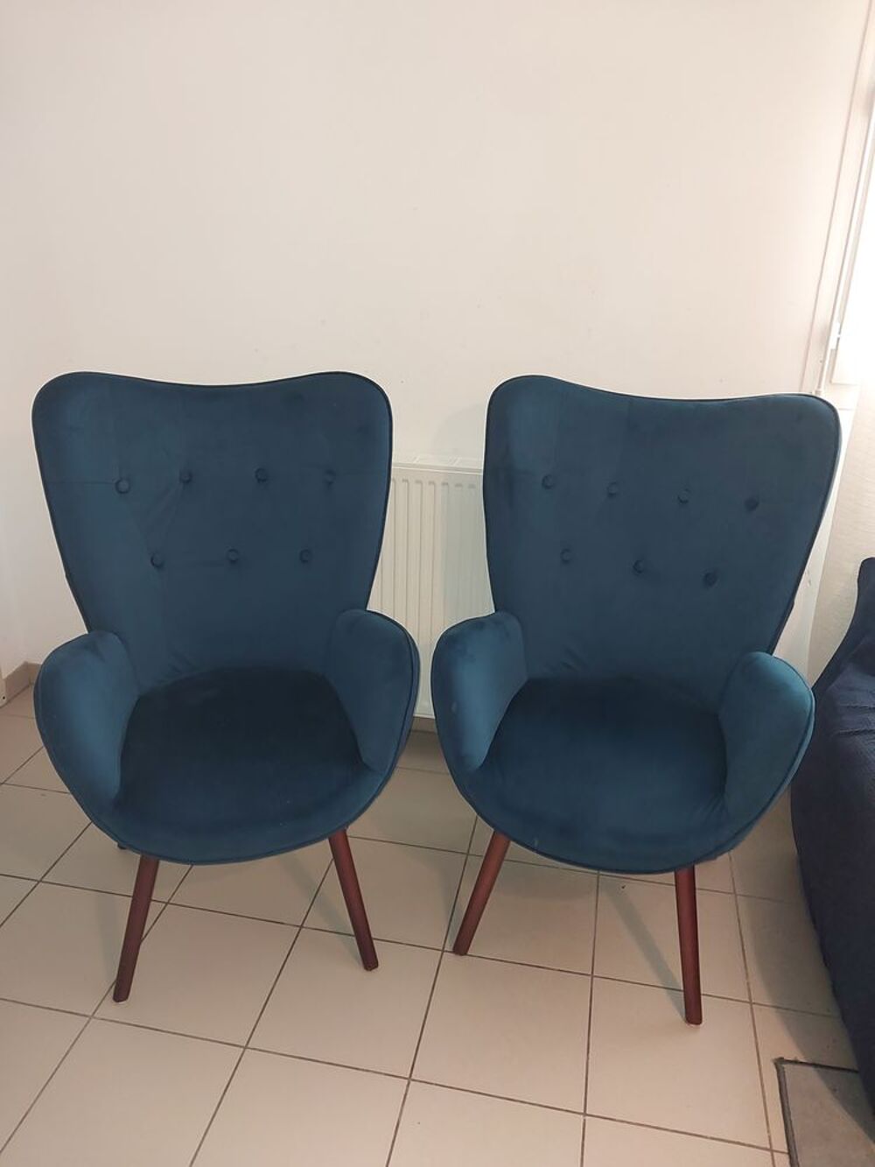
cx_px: 438
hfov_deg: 46.8
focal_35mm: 30
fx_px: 1011
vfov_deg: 60.0
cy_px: 584
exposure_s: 1/25
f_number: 1.8
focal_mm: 4.6
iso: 320
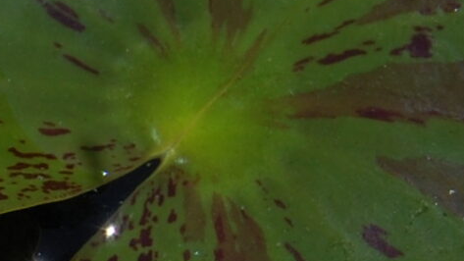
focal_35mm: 323
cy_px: 302
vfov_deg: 3.8
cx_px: -432
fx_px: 3974
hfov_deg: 6.5
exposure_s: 1/500
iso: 200
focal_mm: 38
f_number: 11
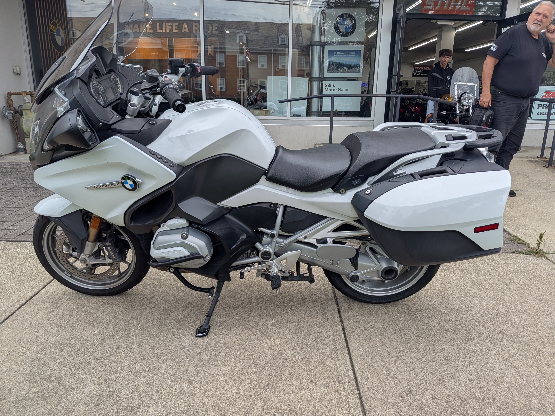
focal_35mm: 24
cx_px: 278
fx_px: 385
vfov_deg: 56.8
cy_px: 208
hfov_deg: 71.6
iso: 41
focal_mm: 4.53
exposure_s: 1/399
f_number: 1.7
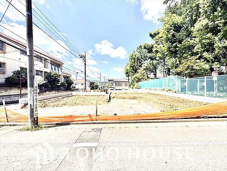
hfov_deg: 102.1
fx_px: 92
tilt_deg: +2.9
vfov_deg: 85.7
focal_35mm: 14
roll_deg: -0.5
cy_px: 86
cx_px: 114
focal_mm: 2.22
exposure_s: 1/2415
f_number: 2.2
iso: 40
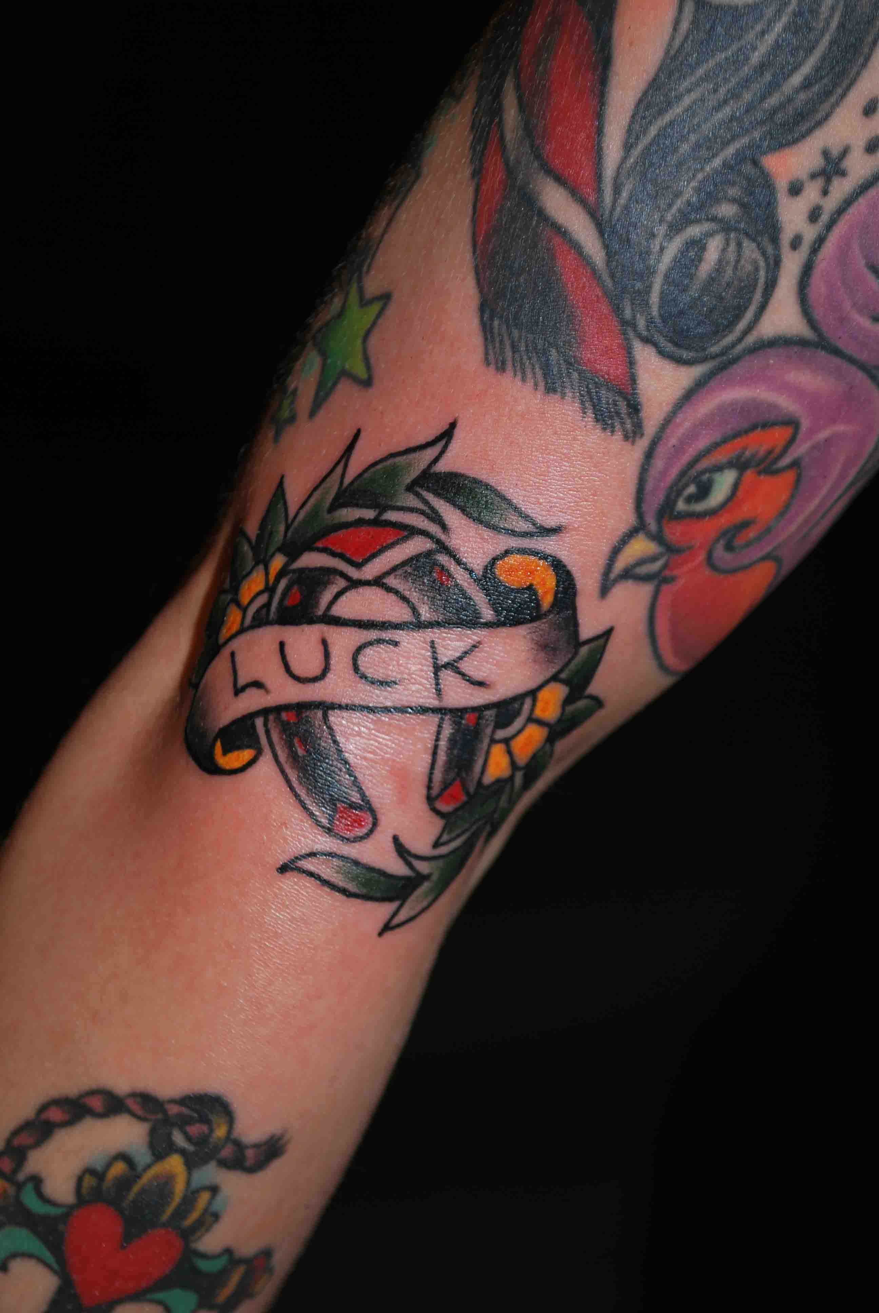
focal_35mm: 82
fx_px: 3013
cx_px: 440
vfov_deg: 24.6
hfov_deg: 16.6
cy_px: 656
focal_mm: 55
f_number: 5.6
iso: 100
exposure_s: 1/125
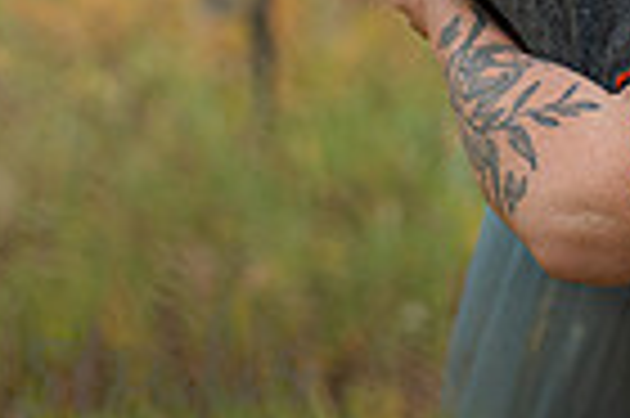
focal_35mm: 207
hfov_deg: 9.9
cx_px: 414
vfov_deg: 6.4
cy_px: -400
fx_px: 3618
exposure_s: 1/500
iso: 1250
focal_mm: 50
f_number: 2.2
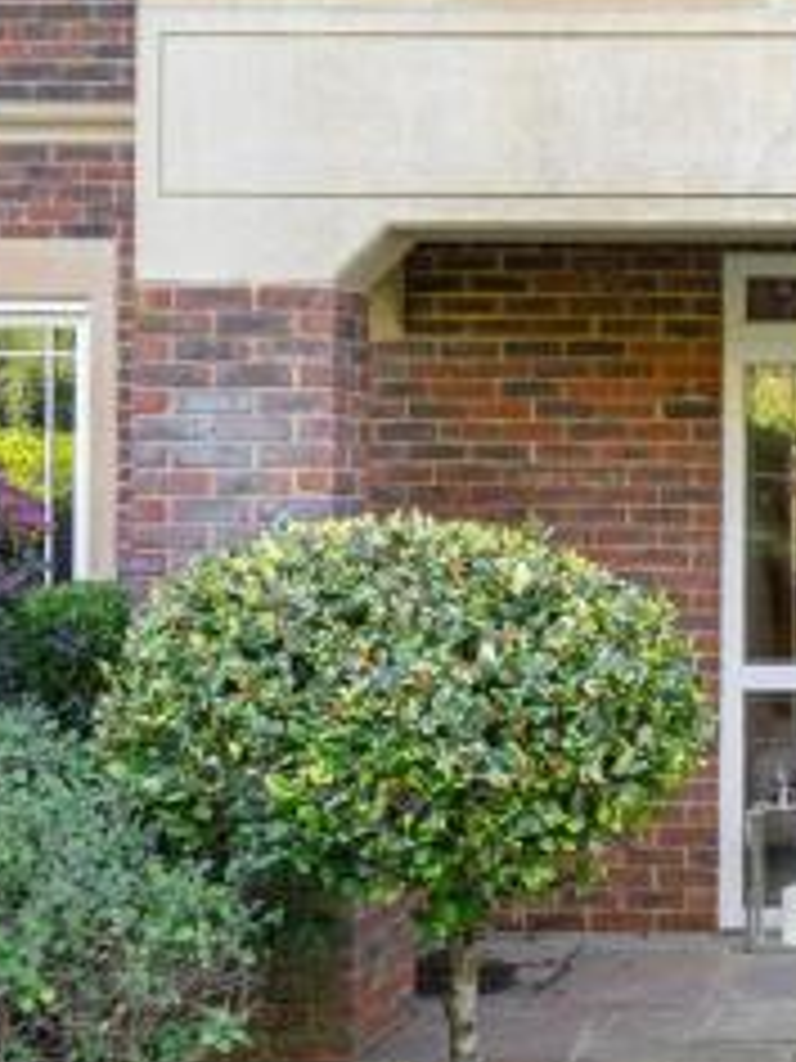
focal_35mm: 60
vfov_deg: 32.2
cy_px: 551
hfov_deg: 22.2
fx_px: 1840
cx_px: 998
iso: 100
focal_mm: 31
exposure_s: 1/100
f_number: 7.1
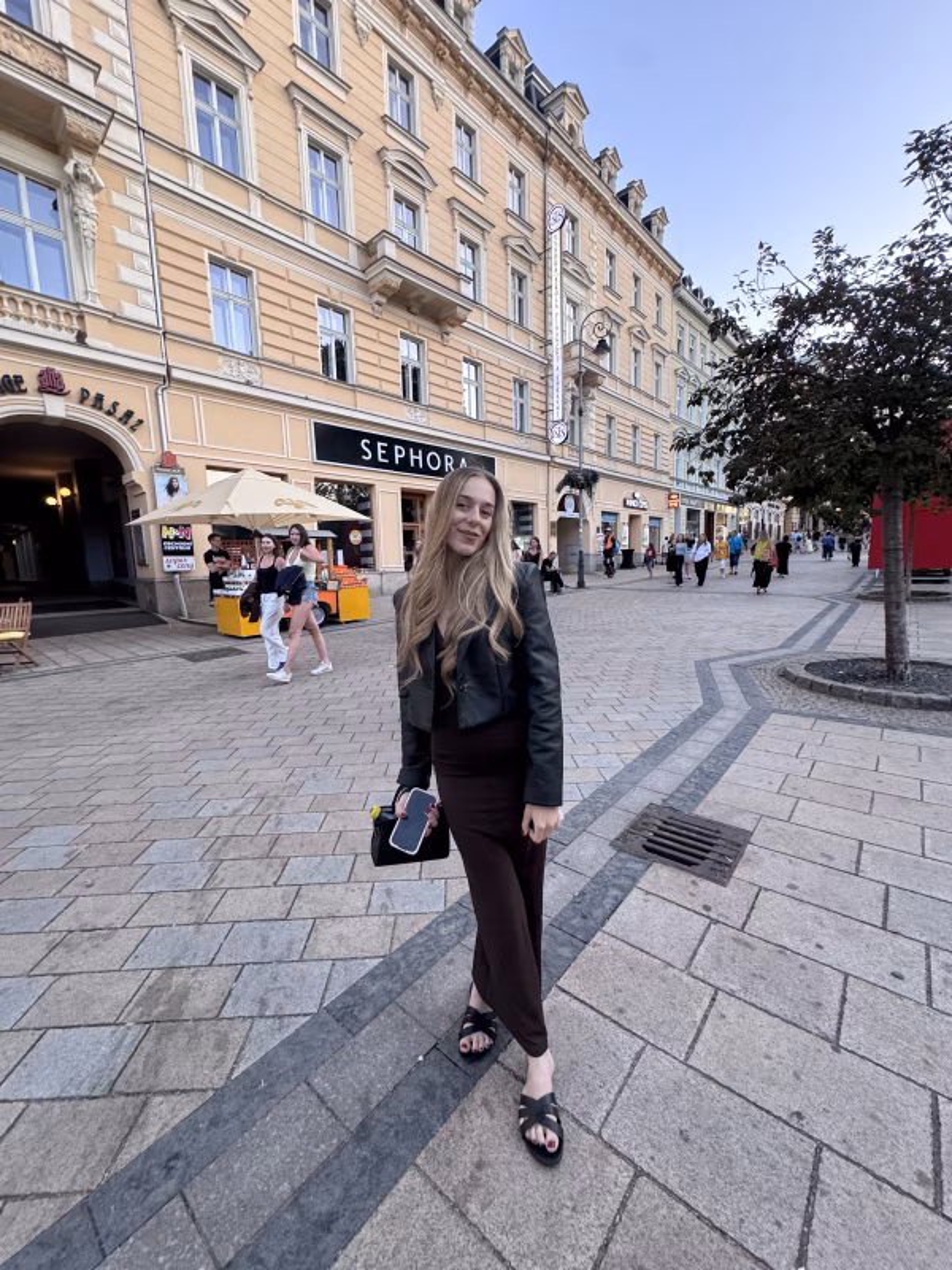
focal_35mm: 14
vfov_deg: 102.1
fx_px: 513
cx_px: 476
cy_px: 635
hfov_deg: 85.7
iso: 250
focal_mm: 2.22
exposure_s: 1/99
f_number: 2.2
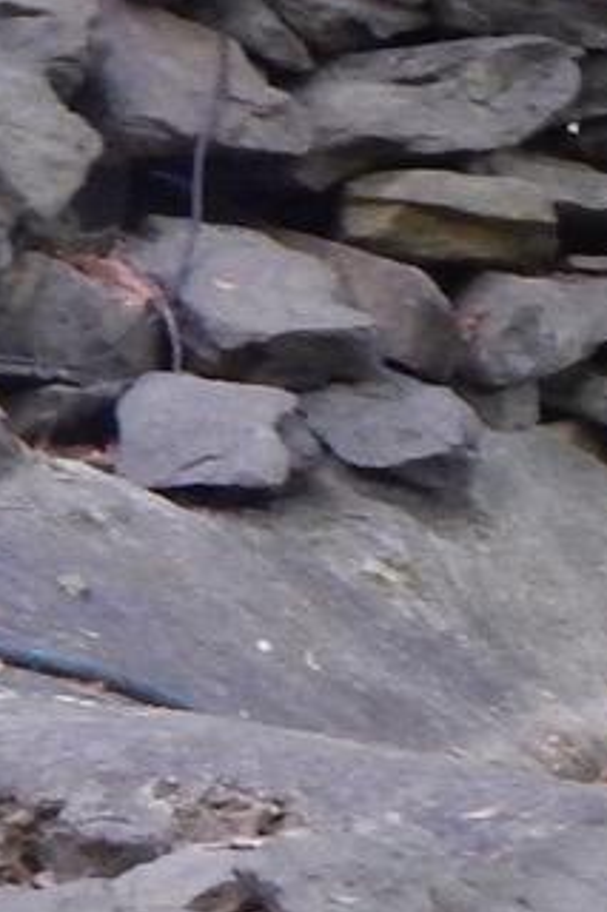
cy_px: 57
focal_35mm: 460
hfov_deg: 2.9
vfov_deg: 4.5
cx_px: 2018
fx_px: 11646
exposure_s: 1/15
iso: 400
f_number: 4.1
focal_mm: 12.3
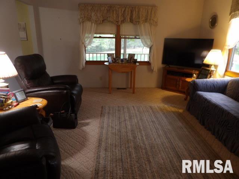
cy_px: 90
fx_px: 166
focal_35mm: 24
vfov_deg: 56.8
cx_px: 120
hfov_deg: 71.6
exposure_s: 1/17
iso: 299
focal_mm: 4.3
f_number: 3.2
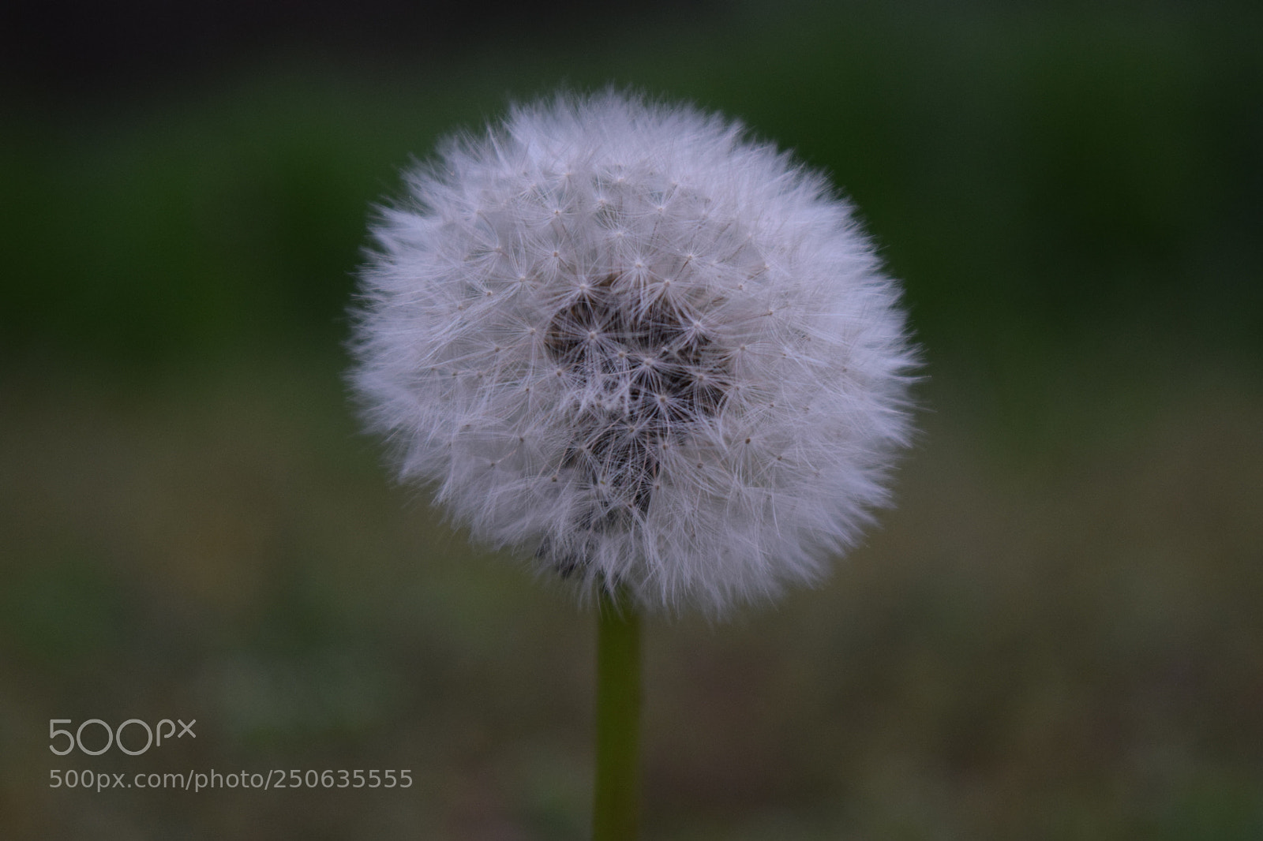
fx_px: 2894
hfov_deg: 24.6
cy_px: 420
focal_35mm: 82
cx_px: 632
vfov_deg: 16.5
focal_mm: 55
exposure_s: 1/125
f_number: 5.6
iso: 1000
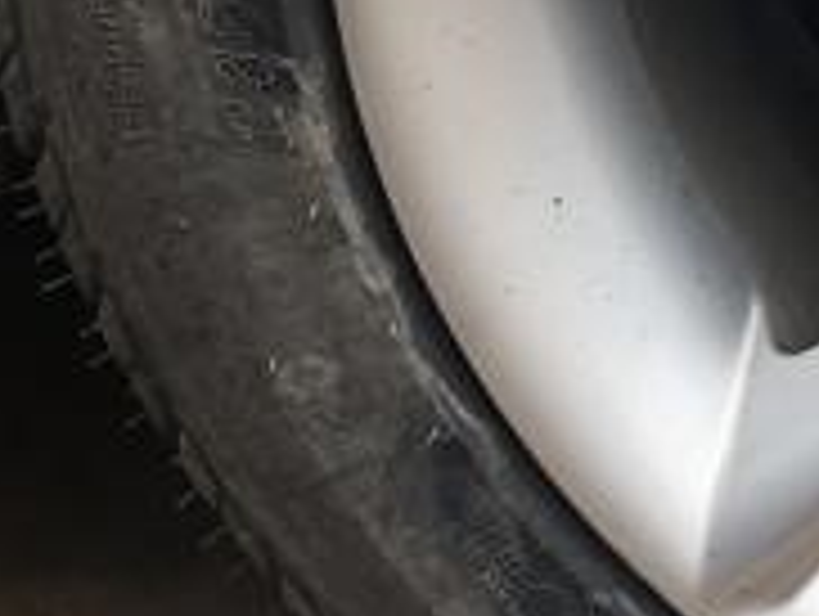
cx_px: 1548
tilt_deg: -22.6
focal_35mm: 123
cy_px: -36
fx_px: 2914
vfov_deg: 11.9
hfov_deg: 13.9
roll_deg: -1.4
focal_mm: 3.99
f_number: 1.8
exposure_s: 1/120
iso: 32
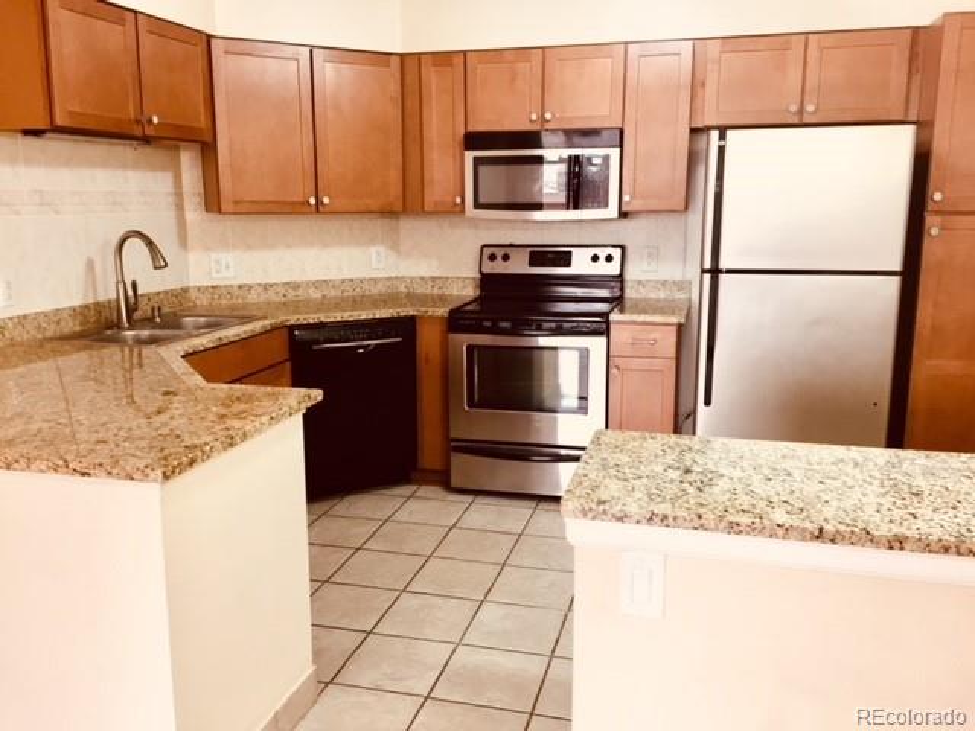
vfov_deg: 48.2
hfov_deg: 61.7
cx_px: 488
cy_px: 366
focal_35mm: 29
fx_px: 817
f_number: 2.2
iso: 80
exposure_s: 1/30
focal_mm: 4.15
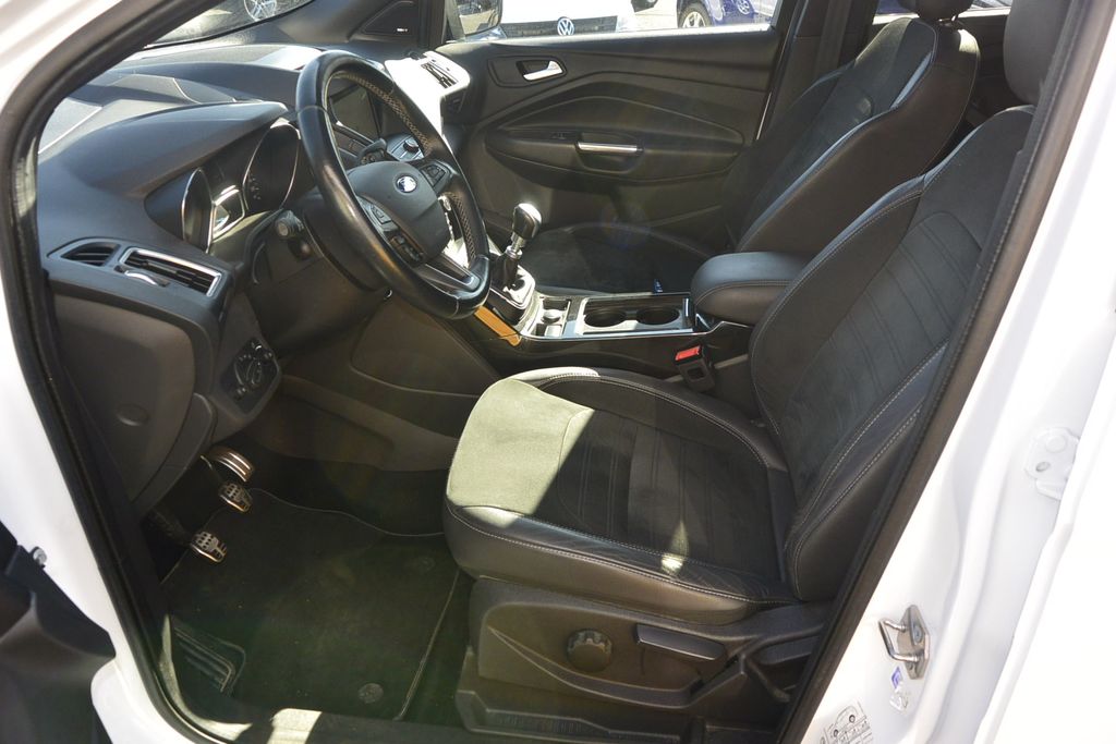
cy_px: 372
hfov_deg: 67.4
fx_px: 837
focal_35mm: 27
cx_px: 558
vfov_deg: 47.9
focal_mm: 10
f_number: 4
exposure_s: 1/250
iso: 160
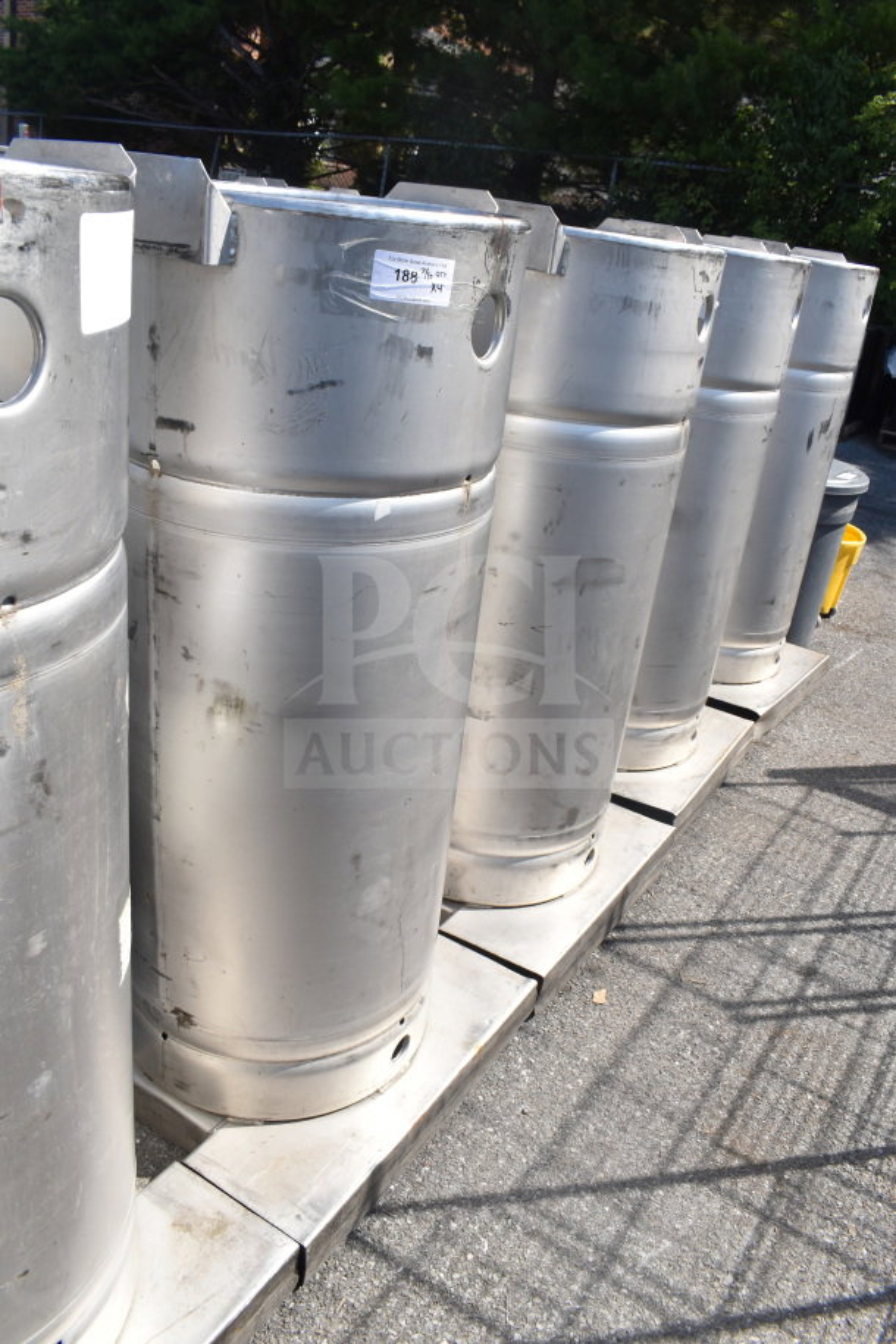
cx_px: 448
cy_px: 672
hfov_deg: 47.9
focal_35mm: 27
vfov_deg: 67.4
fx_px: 1008
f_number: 8
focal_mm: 18
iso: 200
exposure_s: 1/250
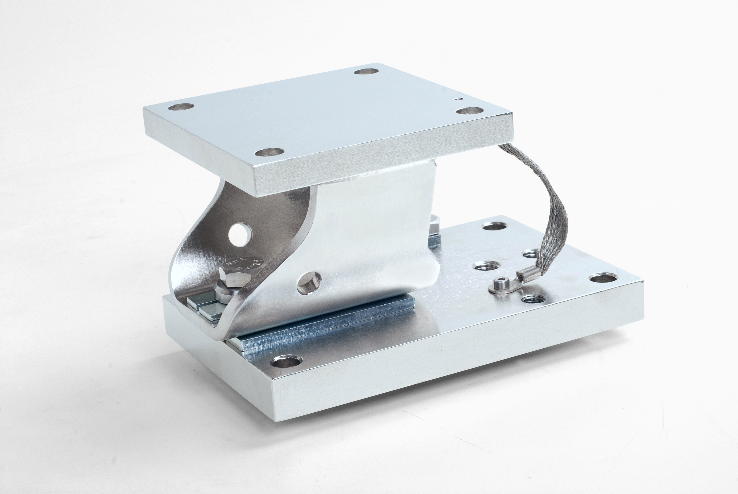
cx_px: 369
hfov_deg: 27.0
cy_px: 247
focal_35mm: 75
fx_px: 1539
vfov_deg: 18.2
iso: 100
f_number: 13
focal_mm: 50
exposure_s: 1/125
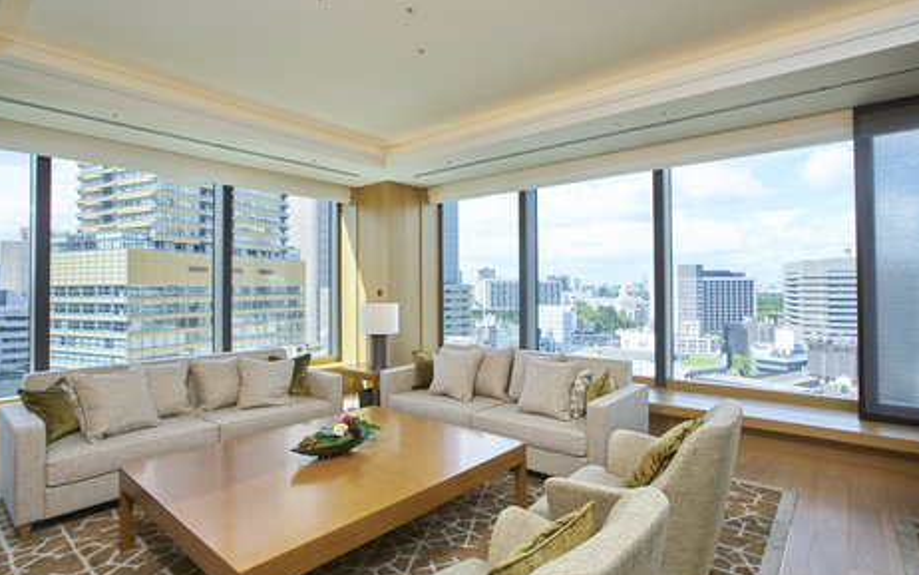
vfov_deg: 65.0
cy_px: 281
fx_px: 451
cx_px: 460
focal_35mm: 18
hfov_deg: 91.1
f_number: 8
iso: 125
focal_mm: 17
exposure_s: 1/60
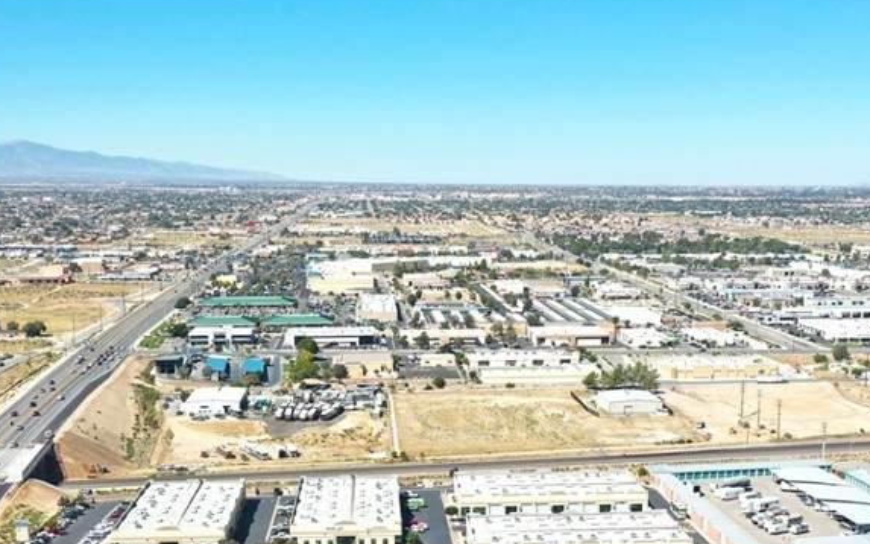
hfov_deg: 39.6
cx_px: 418
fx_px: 1209
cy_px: 423
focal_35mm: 51
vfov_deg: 25.0
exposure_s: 1/320
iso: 100
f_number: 5.6
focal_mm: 10.26
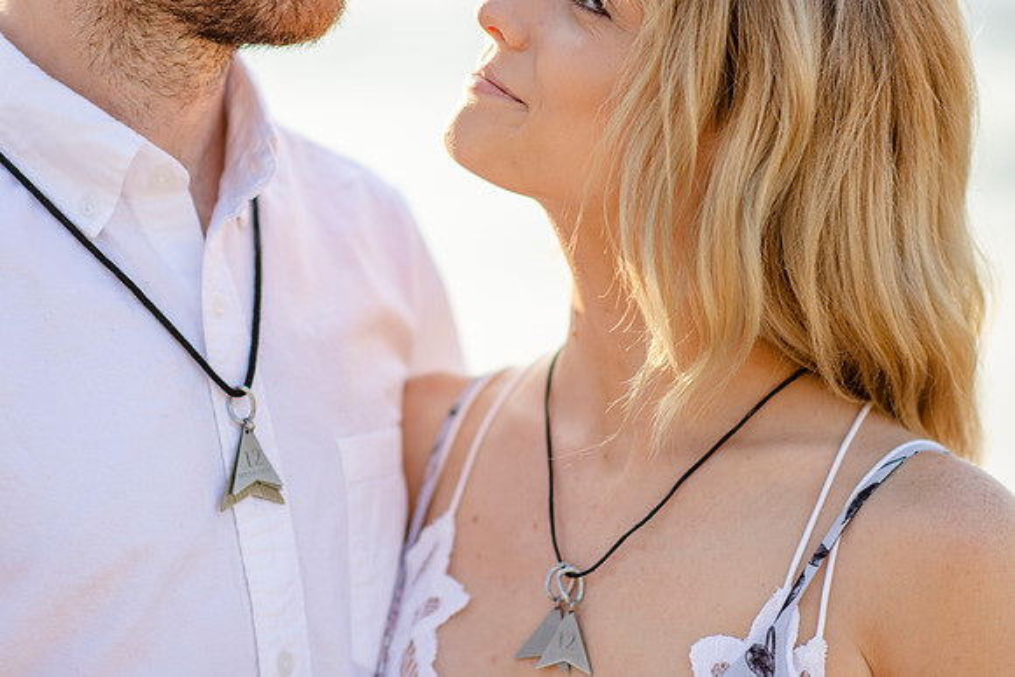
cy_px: 338
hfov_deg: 15.3
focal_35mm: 134
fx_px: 3775
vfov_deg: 10.3
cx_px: 507
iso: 160
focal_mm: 85
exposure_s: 1/1600
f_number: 1.8
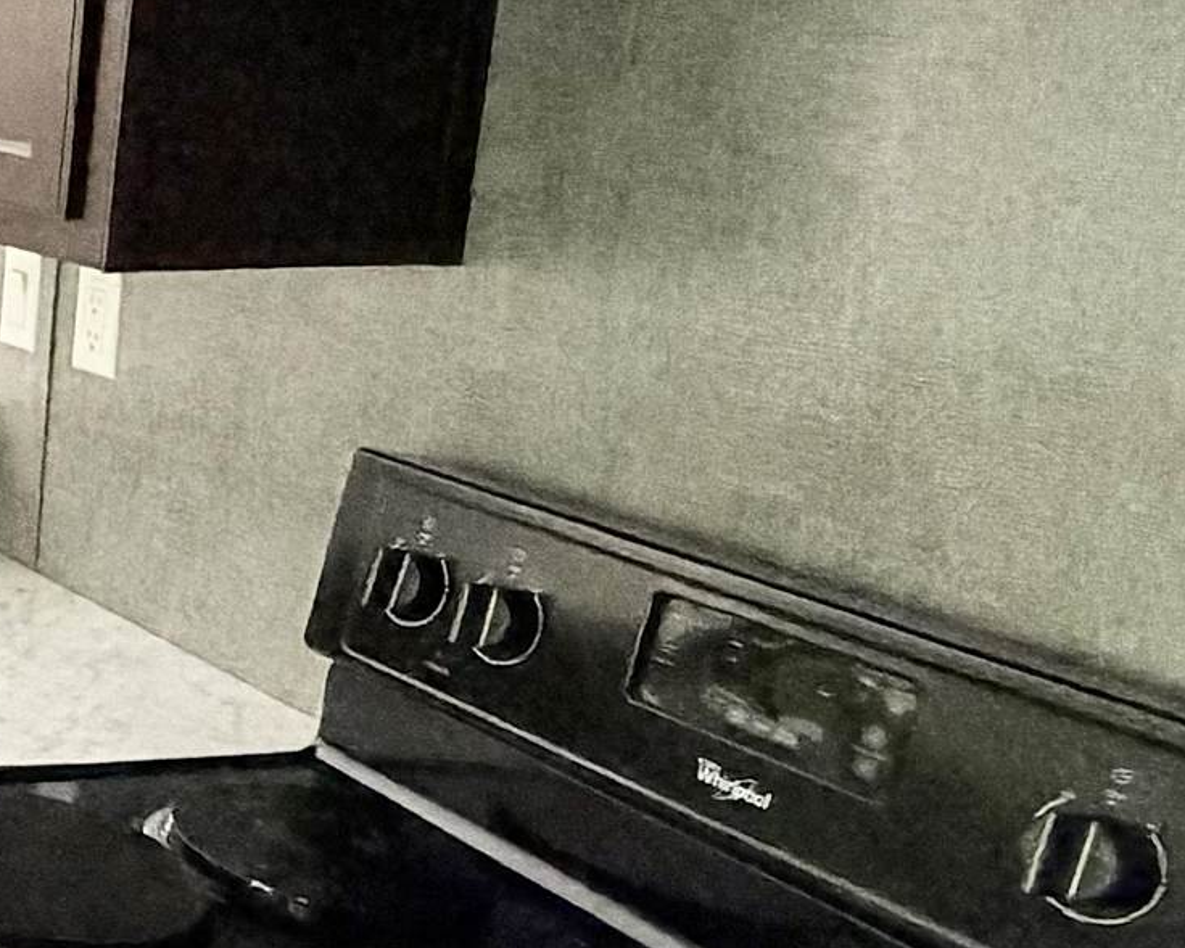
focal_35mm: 57
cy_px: 295
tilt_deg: -10.2
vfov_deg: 26.5
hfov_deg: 21.2
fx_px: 1999
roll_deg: +1.2
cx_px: -977
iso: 500
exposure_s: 1/60
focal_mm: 2.22
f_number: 2.2
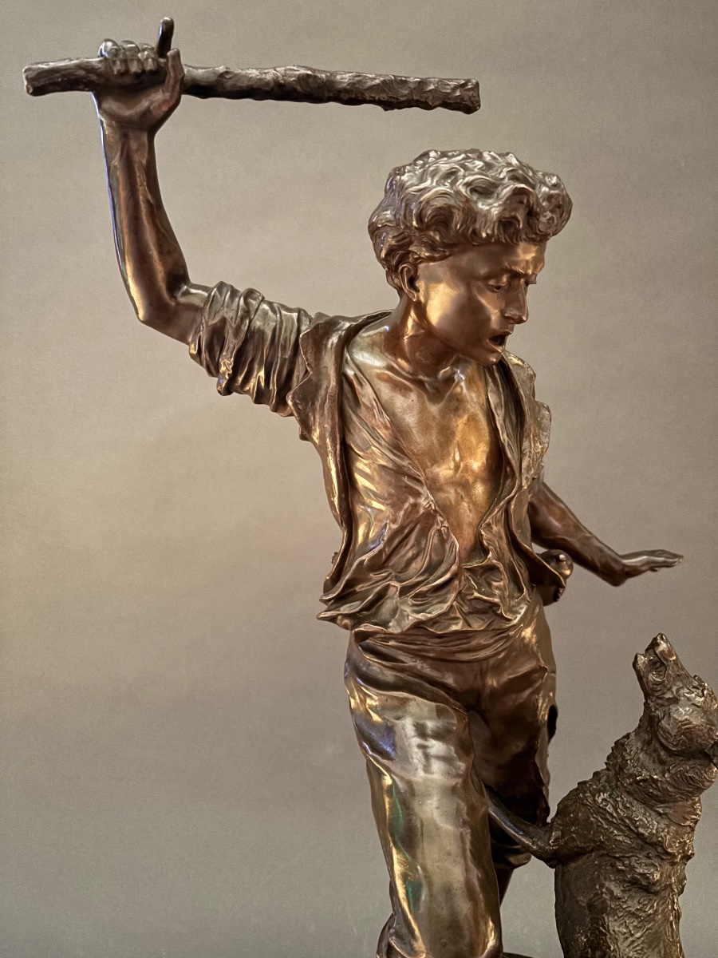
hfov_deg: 53.1
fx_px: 719
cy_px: 479
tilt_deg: -11.4
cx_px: 359
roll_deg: +1.3
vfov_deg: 67.3
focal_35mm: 26
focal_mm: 5.96
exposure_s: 1/15
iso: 1600
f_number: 1.6
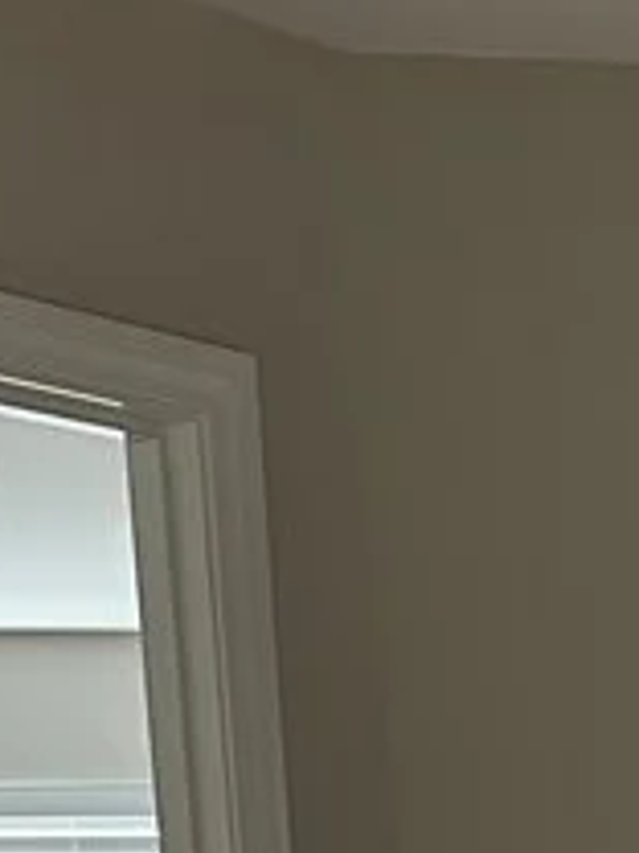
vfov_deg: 13.7
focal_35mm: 118
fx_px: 2904
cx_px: 987
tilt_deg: -12.3
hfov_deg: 11.9
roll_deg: +0.7
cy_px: 1800
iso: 400
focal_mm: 6.86
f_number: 1.78
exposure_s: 1/60
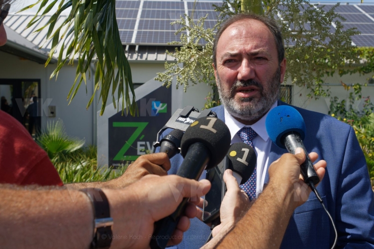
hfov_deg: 53.1
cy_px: 124
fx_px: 374
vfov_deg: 36.9
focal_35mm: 36
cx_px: 187
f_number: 8
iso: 160
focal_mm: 24
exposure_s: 1/640
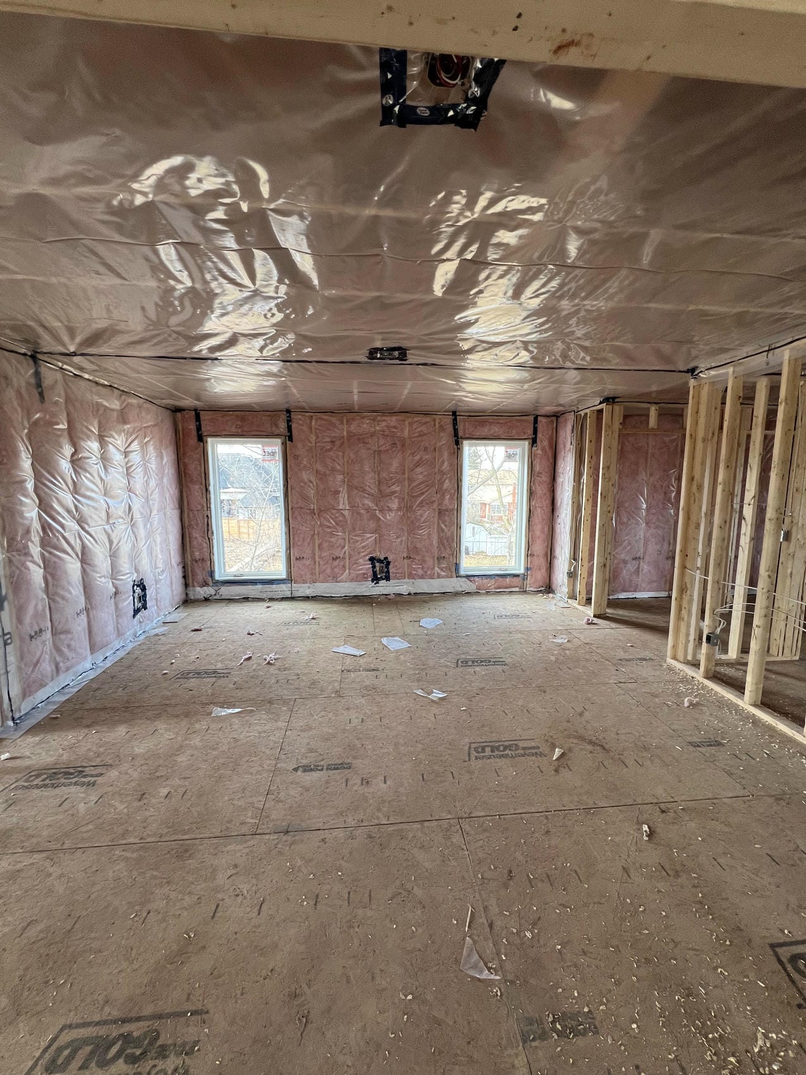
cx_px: 403
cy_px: 538
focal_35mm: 13
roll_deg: +0.6
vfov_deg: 106.2
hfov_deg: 89.9
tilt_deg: -7.6
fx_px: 404
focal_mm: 1.57
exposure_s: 1/99
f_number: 1.8
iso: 80
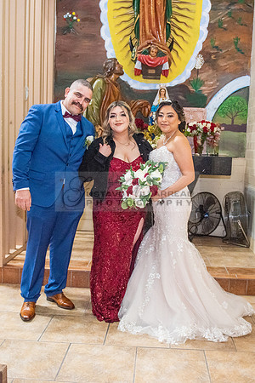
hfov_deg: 35.5
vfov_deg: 51.4
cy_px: 193
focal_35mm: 37
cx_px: 145
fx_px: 397
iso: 2000
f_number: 2.8
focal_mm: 24
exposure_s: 1/160
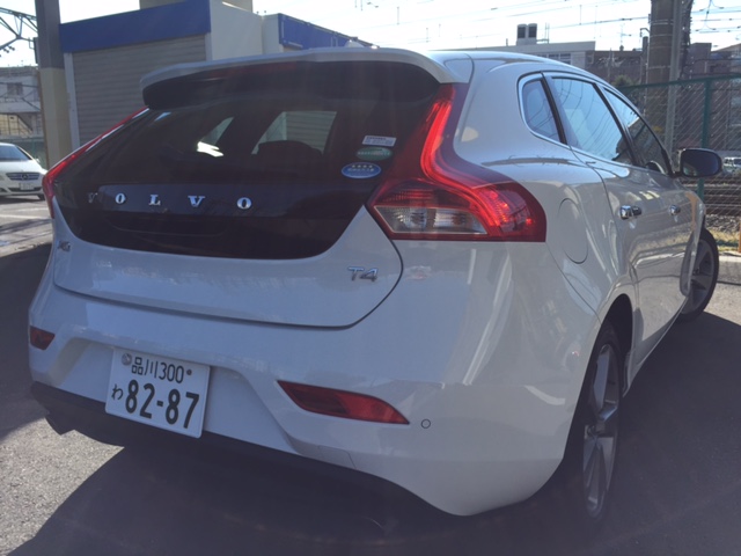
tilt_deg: -9.5
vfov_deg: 48.2
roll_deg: +0.0
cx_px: 370
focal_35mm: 29
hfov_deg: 61.7
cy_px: 278
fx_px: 621
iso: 32
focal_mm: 4.15
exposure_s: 1/1199
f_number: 2.2
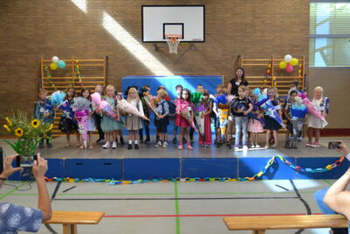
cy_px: 117
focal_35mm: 34
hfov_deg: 55.1
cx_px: 175
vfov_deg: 38.4
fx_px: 336
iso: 400
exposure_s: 1/60
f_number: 3.8
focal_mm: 23
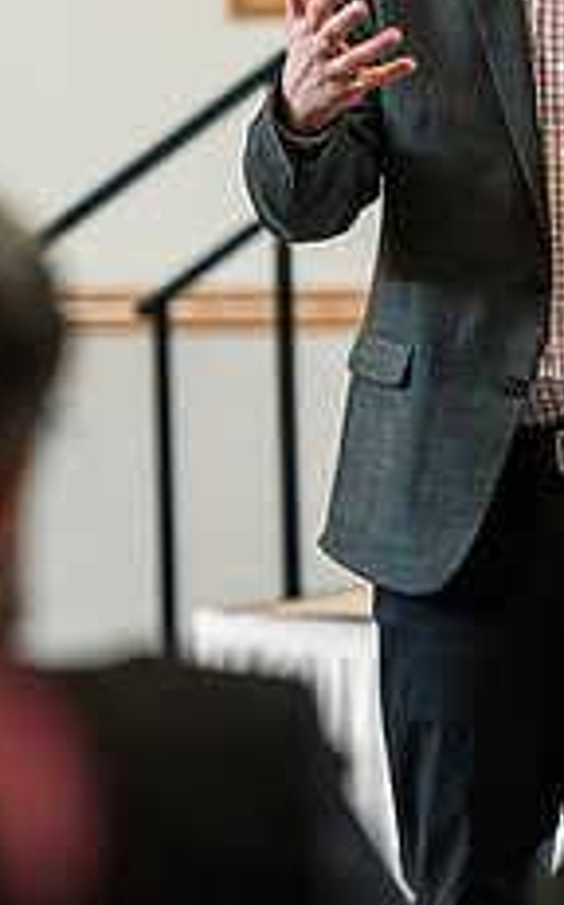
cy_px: 194
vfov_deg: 5.3
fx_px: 9782
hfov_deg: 3.3
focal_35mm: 397
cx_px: 544
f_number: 2.8
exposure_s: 1/200
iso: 1000
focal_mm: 155
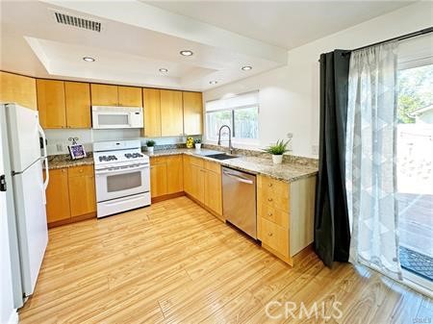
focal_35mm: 14
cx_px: 216
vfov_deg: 85.6
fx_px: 175
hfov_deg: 102.1
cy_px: 162
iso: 160
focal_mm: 2.22
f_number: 2.2
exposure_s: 1/120
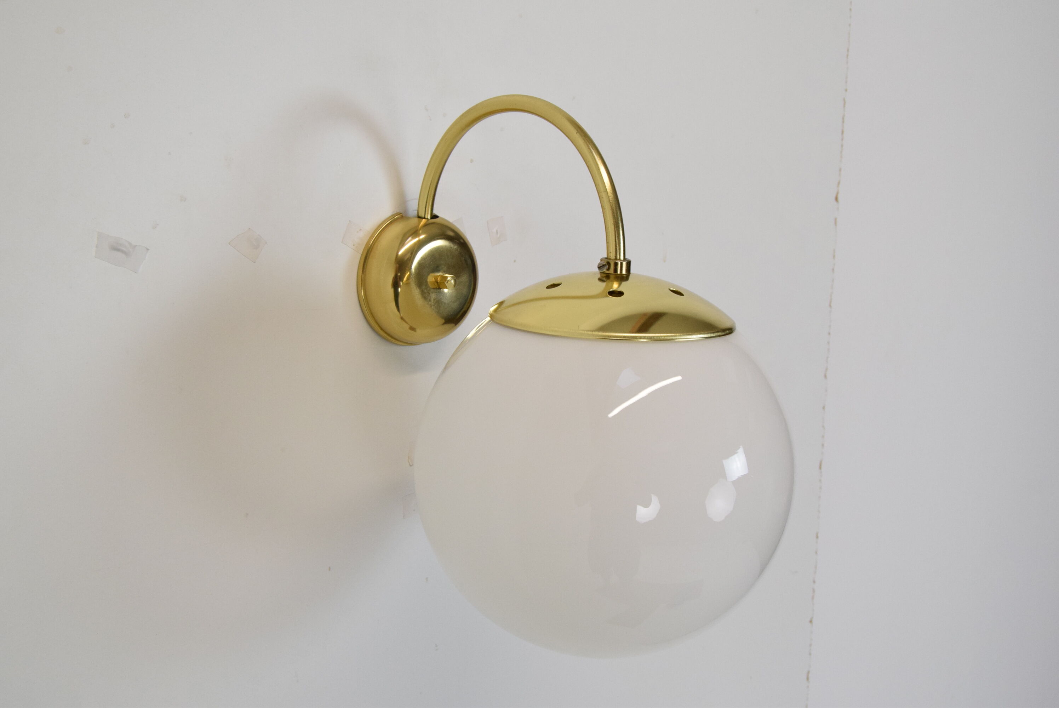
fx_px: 1148
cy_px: 354
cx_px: 530
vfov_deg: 34.3
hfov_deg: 49.5
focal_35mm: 39
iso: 1600
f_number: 8
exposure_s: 1/250
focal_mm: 26
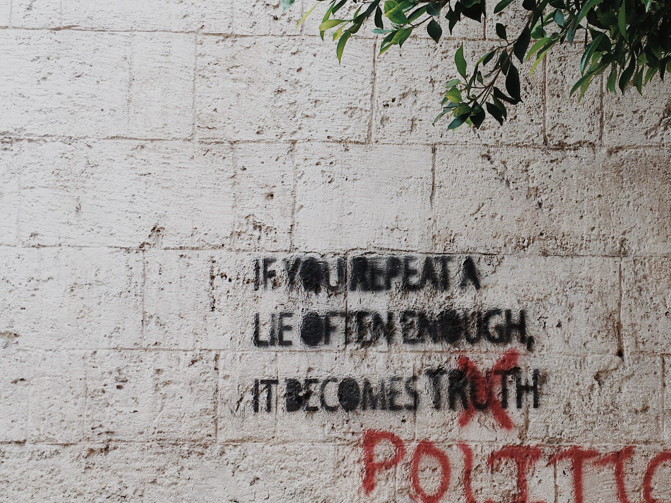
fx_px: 1008
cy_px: 283
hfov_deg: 36.2
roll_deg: -0.4
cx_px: 477
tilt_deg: +4.5
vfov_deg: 28.0
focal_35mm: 52
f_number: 2.2
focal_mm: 4.15
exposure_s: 1/336
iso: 25
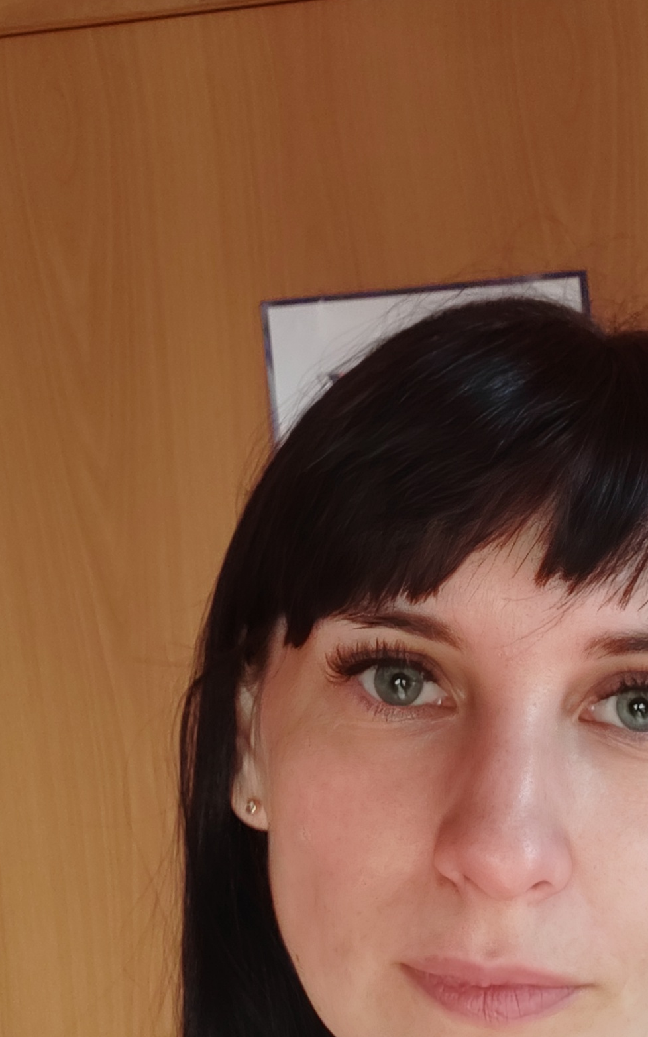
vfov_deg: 47.1
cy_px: 471
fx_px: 1187
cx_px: 393
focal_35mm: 42
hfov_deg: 30.4
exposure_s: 1/25
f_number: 2.2
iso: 1441
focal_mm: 2.87
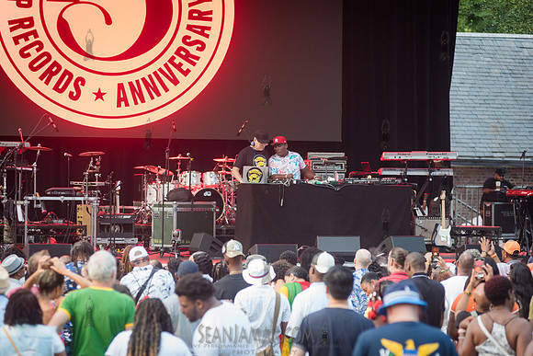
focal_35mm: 145
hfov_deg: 14.2
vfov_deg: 9.5
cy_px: 178
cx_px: 266
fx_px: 2147
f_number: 3.5
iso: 2000
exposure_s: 1/200
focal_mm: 145
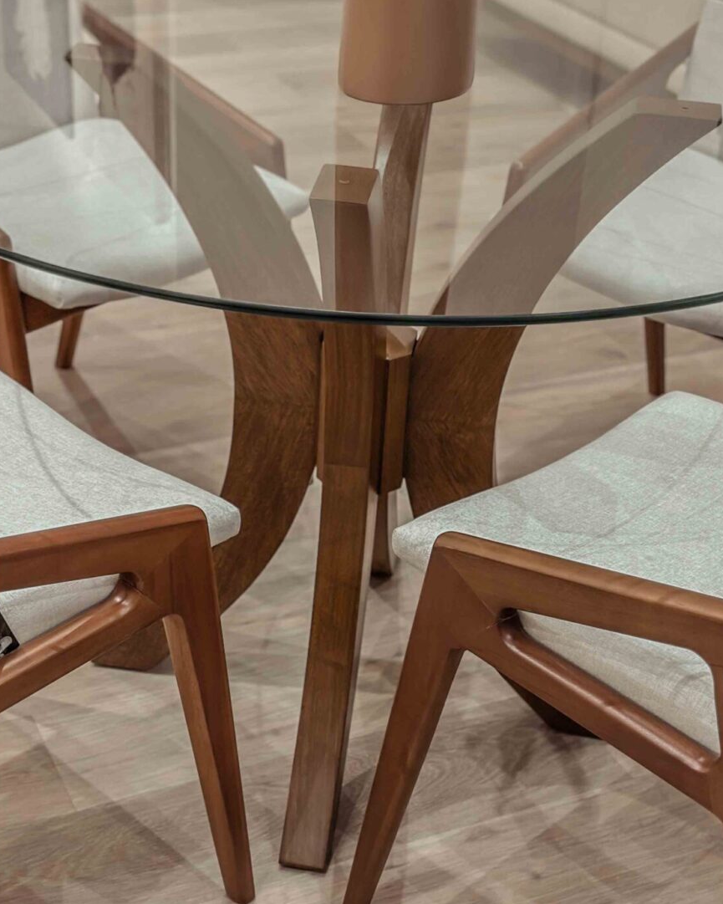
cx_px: 327
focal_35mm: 65
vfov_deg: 29.1
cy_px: 384
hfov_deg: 23.5
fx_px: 1738
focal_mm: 6.86
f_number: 1.78
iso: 100
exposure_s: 1/50
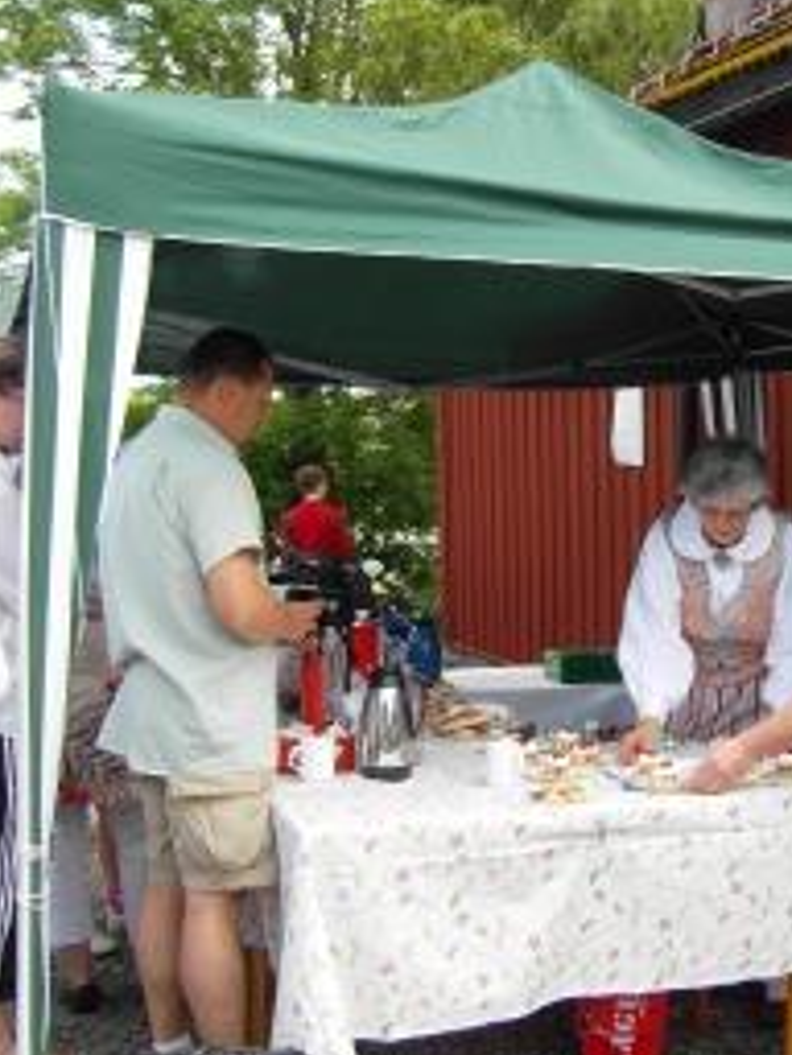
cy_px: 523
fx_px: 1495
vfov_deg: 38.9
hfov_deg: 29.1
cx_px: 619
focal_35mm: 49
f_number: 2.8
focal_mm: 6
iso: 80
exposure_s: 1/250
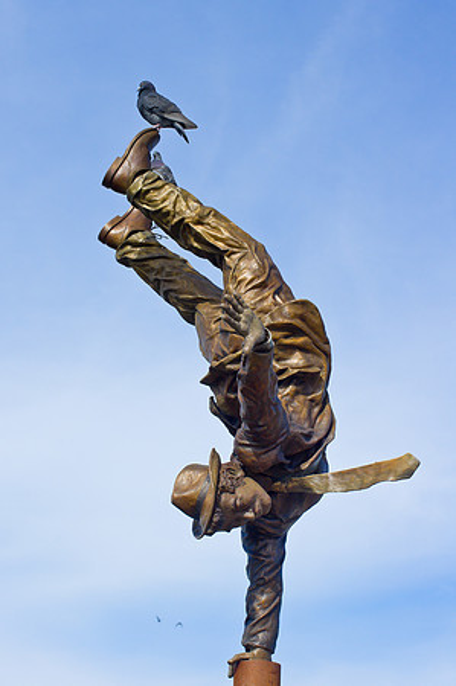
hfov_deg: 18.1
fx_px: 1428
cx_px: 228
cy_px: 343
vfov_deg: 27.0
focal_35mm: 75
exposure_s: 1/640
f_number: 7.1
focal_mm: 50
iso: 200
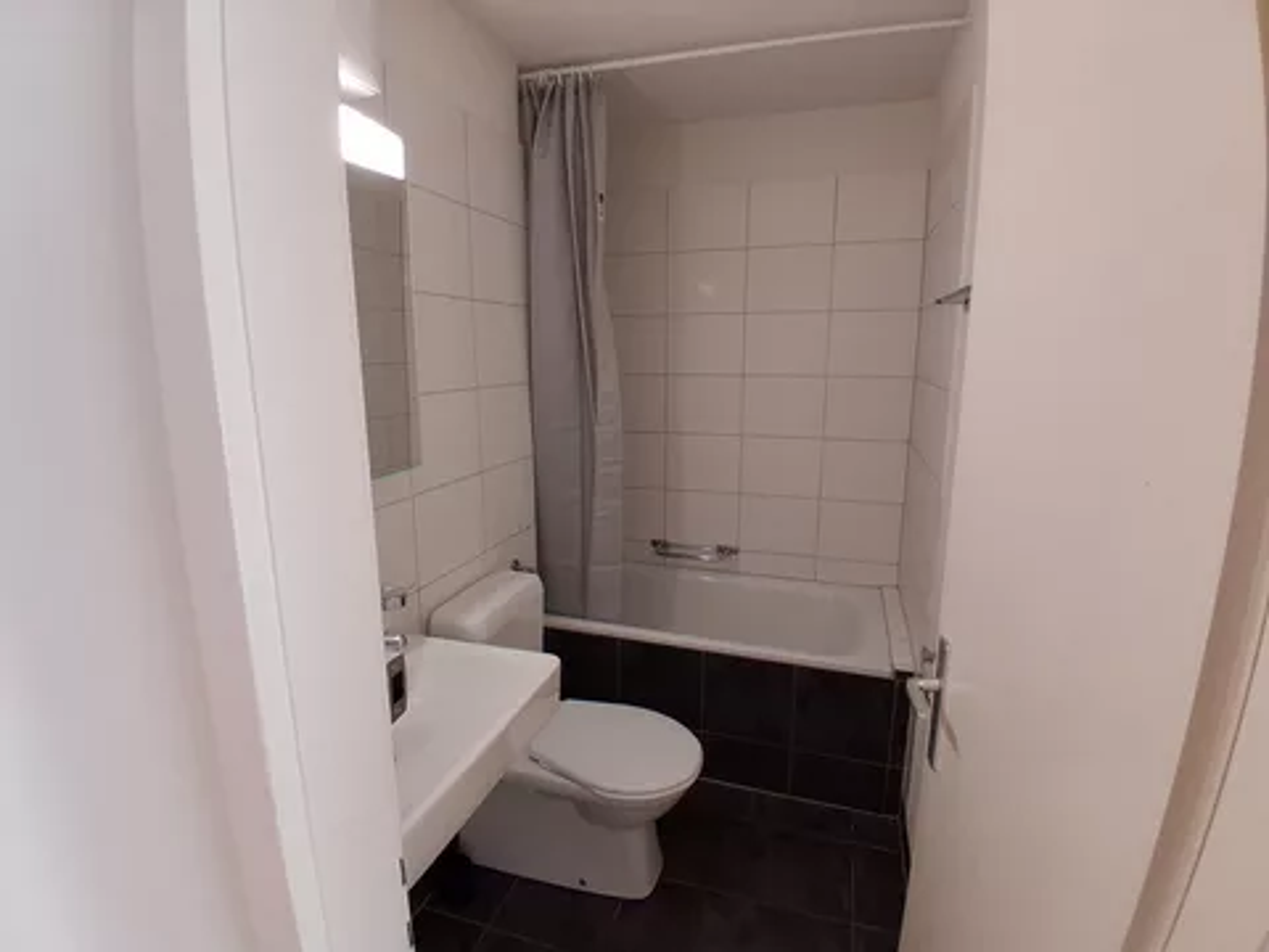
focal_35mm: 17
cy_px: 476
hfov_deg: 91.0
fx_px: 623
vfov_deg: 74.7
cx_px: 634
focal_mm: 1.4
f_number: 2.2
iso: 125
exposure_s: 1/50
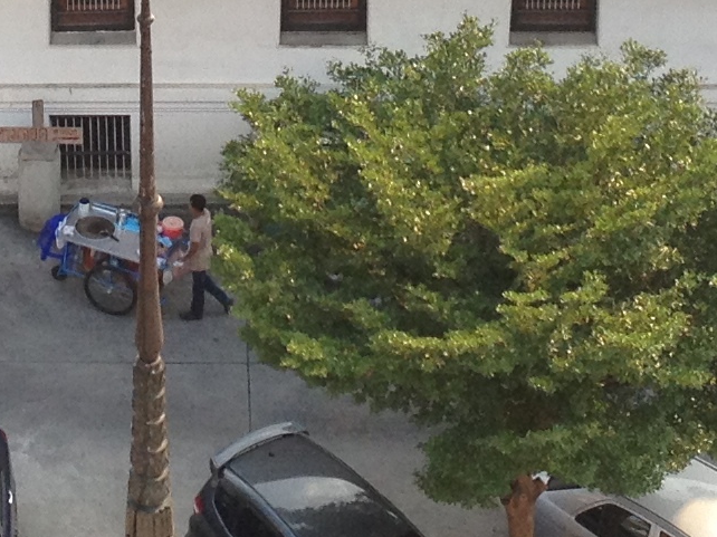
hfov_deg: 11.1
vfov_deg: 8.2
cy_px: -261
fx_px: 3686
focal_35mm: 178
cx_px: 147
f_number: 2.4
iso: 64
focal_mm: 4.28
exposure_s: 1/400
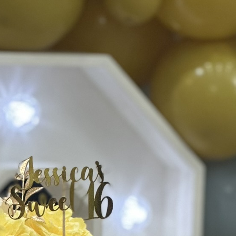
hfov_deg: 7.0
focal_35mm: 251
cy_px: 385
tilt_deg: -8.9
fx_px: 1936
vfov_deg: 6.8
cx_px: 59
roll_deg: -0.4
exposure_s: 1/100
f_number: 2.8
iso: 160
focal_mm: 9
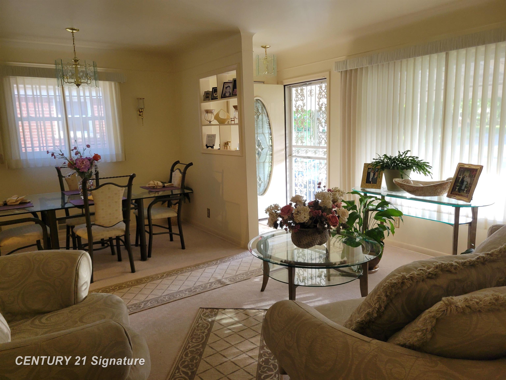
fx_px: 380
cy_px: 190
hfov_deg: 67.3
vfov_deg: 53.1
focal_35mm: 26
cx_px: 253
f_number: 1.8
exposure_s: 1/120
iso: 250
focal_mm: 5.4
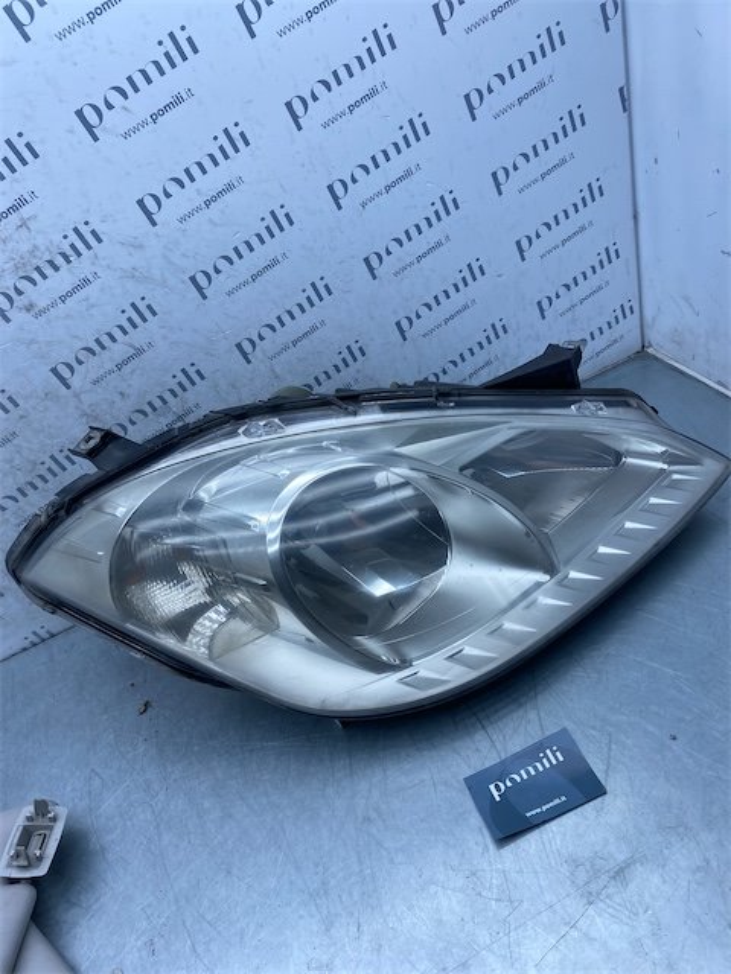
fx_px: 732
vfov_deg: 67.3
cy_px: 487
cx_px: 366
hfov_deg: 53.1
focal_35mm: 26
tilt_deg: -37.1
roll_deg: +20.8
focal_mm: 4.25
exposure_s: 1/1103
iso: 32
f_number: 1.8
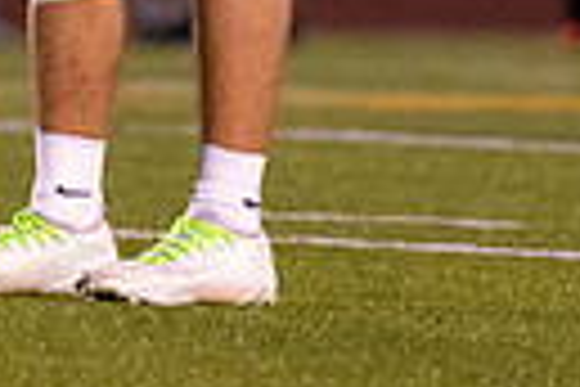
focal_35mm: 1062
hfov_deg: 1.9
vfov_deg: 1.3
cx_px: 75
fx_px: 17109
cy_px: -496
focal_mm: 149
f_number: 2.8
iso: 2000
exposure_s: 1/1000
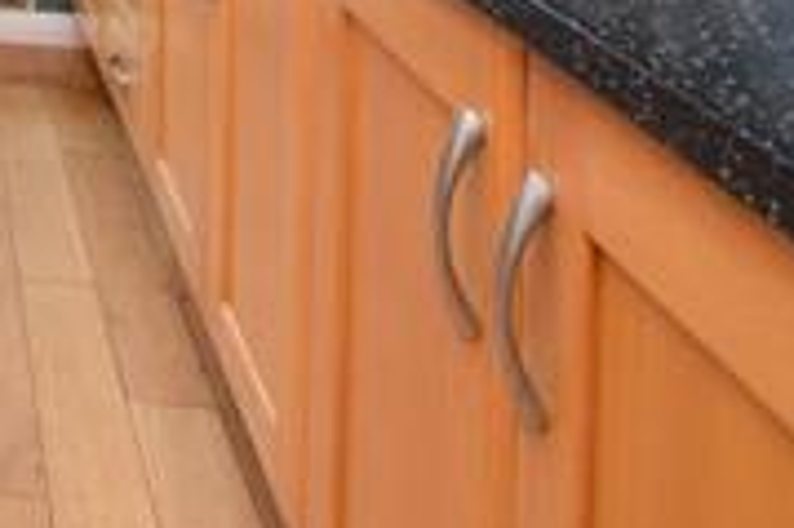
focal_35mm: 55
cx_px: -364
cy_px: -397
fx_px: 1212
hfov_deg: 27.0
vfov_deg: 19.2
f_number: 13
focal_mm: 10
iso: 400
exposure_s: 1/15
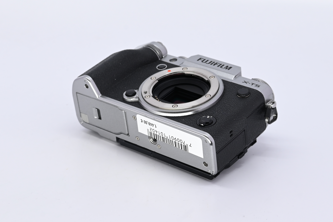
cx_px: 163
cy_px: 113
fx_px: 869
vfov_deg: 14.6
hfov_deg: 21.7
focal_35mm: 94
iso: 500
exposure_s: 1/200
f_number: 9
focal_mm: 56
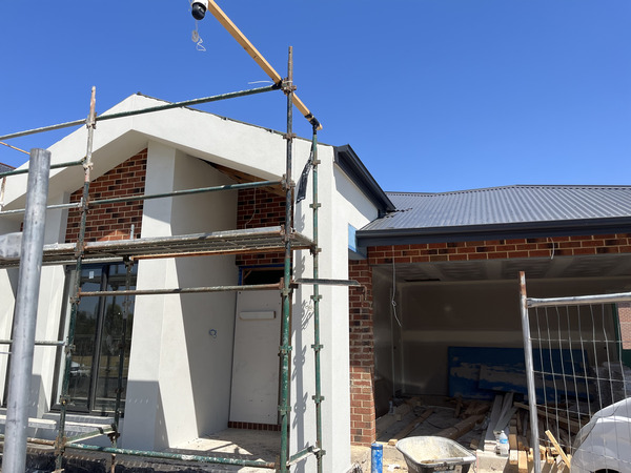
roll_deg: +0.2
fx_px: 474
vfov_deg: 53.1
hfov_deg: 67.3
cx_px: 316
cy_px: 236
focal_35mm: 26
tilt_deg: +13.0
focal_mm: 5.1
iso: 50
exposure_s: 1/4016
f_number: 1.6
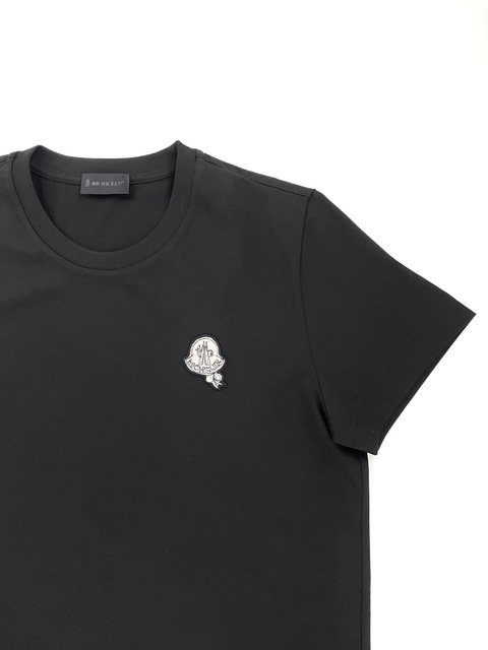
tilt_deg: -84.2
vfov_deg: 61.7
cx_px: 244
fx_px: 545
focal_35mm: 29
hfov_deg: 48.2
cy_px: 325
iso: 16
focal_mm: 3
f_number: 1.8
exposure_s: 1/128
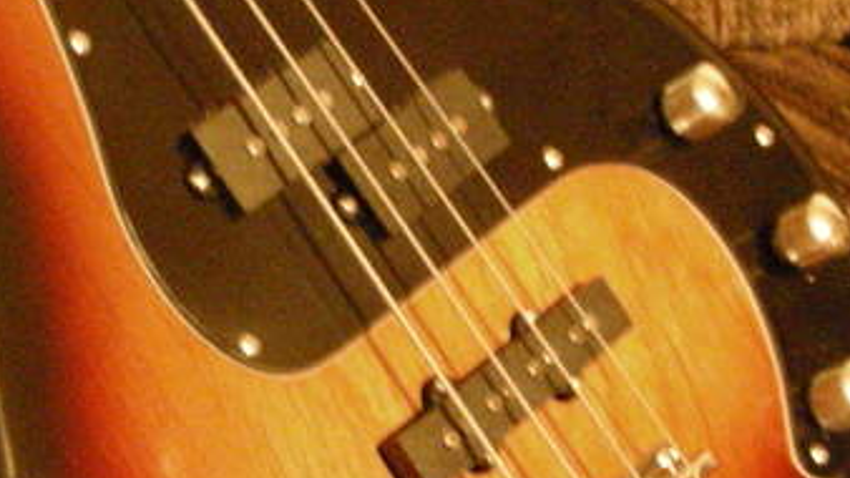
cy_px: 96
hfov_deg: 21.6
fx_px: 2208
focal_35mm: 98
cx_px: 226
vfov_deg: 12.3
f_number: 3.5
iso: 800
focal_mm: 6.3
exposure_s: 1/5.5
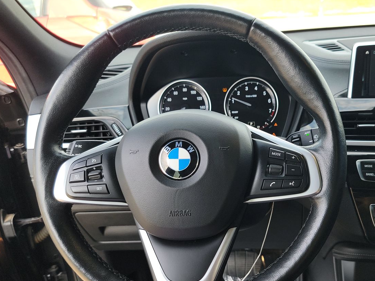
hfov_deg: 52.1
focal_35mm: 35
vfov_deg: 40.5
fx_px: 379
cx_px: 233
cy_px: 173
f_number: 1.8
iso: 50
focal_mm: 6.7
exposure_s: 1/59
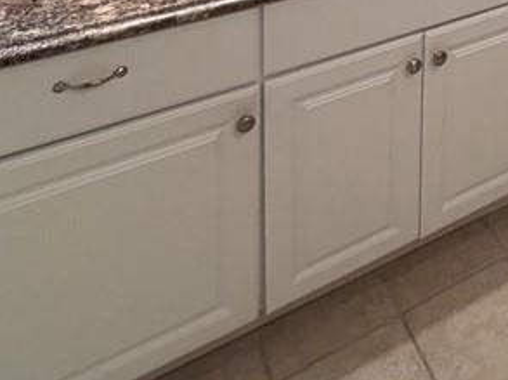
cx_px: 581
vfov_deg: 21.5
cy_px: -271
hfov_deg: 33.2
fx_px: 718
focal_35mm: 49
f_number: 2.2
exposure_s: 1/120
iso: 320
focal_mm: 2.22
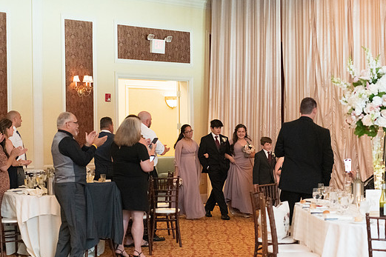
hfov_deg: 26.0
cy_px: 141
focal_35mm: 78
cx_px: 190
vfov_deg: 17.5
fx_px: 836
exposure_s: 1/125
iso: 4000
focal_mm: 70
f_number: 2.8
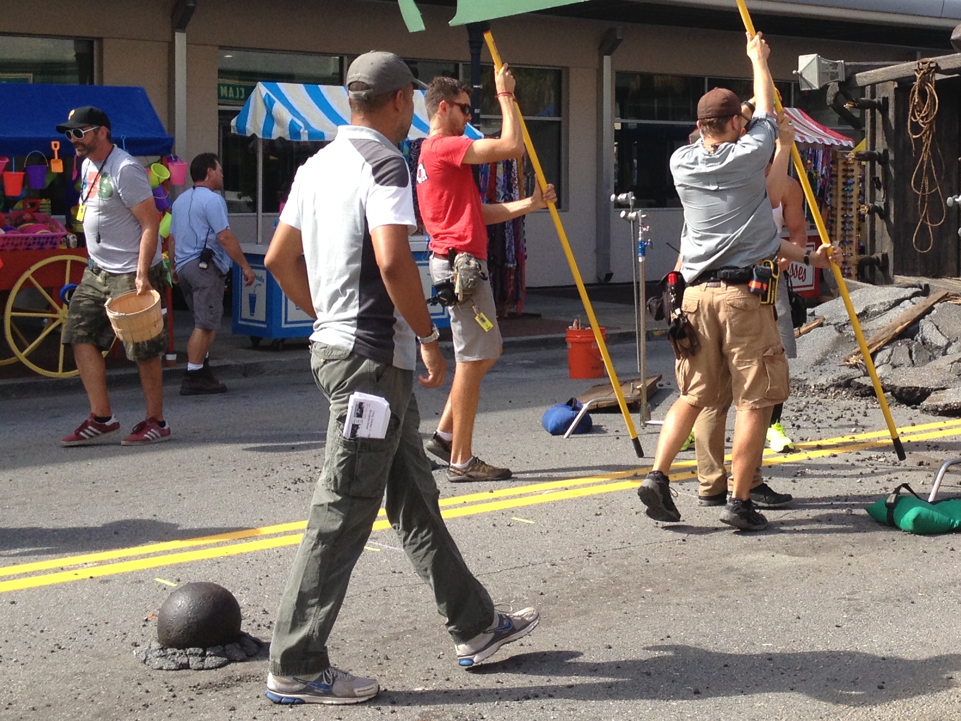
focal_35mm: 71
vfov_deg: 20.7
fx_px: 1971
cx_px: 730
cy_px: 239
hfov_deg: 27.0
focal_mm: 4.28
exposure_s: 1/746
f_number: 2.4
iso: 50
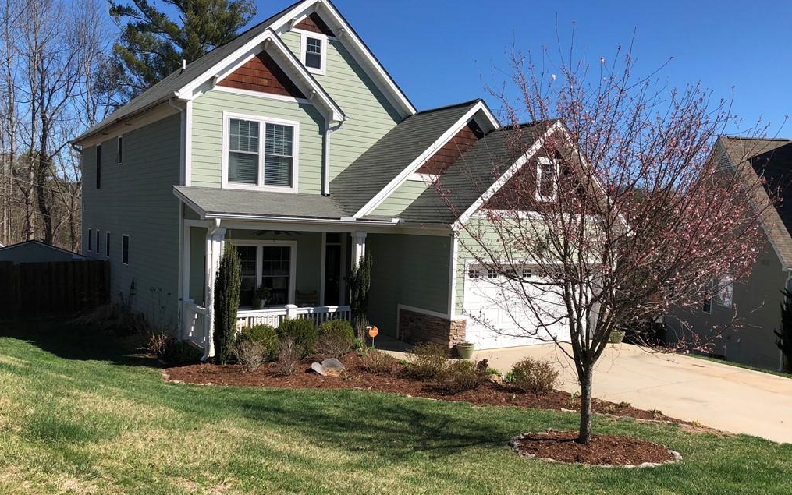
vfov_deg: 40.6
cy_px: 261
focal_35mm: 31
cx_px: 396
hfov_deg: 61.2
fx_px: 669
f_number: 1.8
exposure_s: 1/1845
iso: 20
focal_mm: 3.99
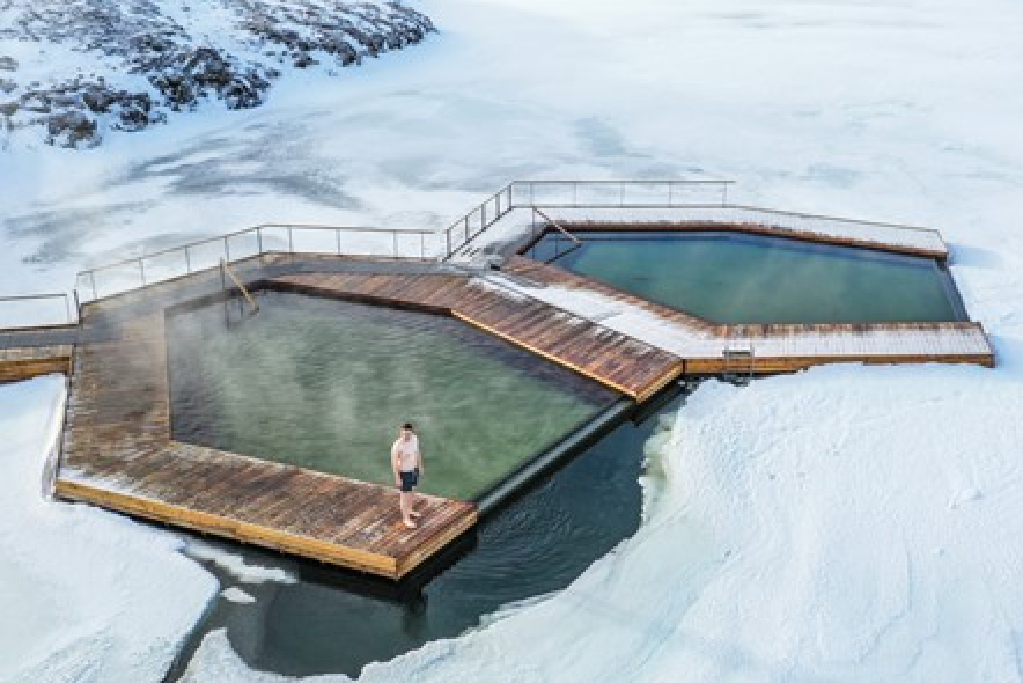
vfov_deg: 35.1
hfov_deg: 50.7
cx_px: 509
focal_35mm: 38
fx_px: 1080
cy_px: 359
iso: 200
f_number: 8
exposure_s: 1/200
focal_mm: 10.26
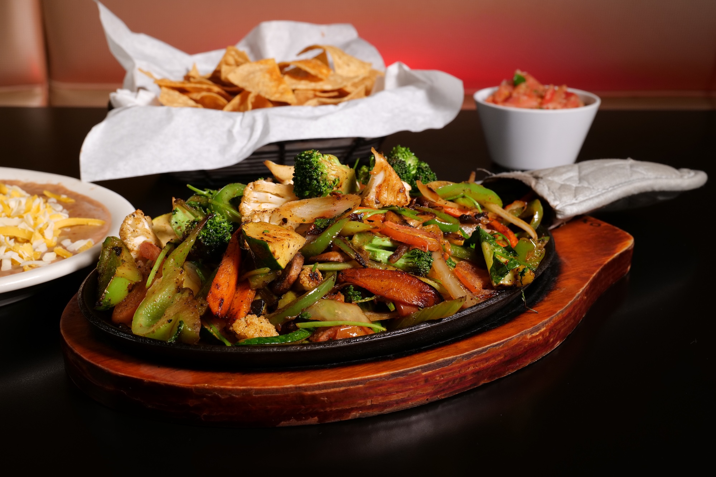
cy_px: 238
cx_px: 358
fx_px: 915
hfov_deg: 42.7
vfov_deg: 29.2
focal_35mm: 46
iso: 1250
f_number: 11
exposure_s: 1/13
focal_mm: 46
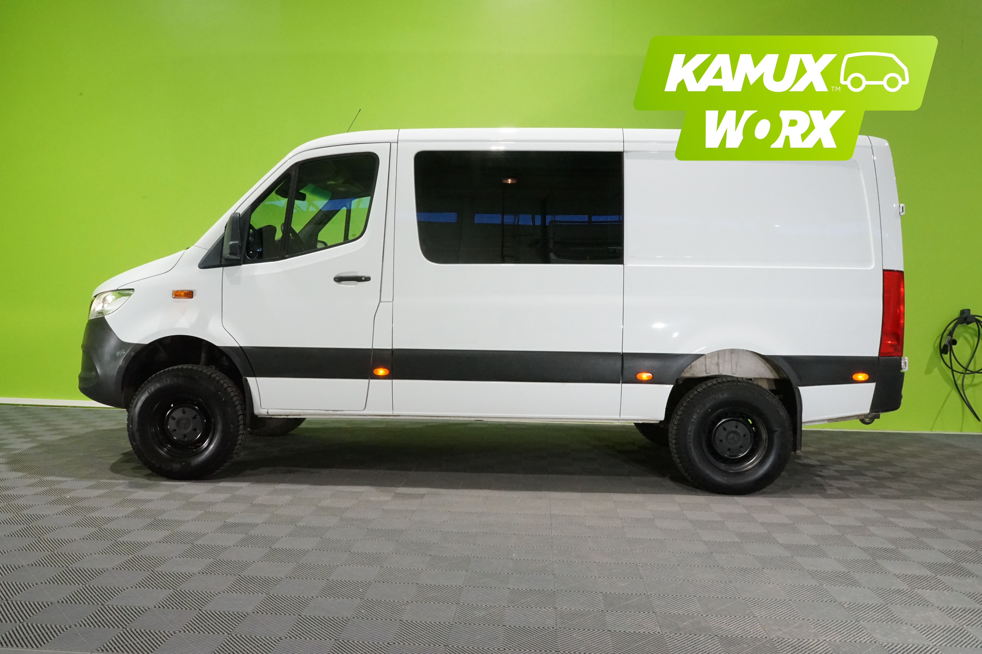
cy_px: 327
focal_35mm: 28
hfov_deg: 65.5
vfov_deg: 46.4
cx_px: 491
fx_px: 764
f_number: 22
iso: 6400
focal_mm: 28
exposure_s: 1/25
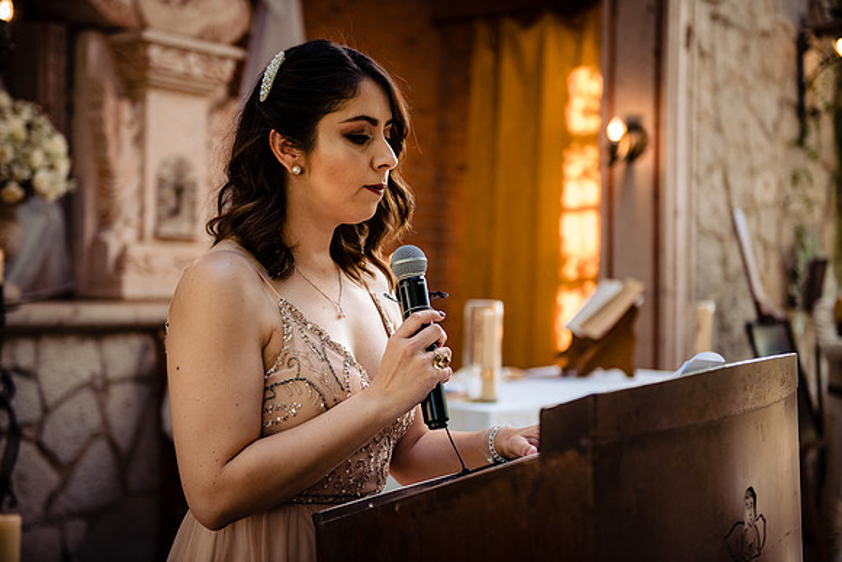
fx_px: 1357
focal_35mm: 58
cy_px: 281
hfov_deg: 34.5
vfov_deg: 23.4
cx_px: 421
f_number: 2.8
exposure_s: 1/400
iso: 1000
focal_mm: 58
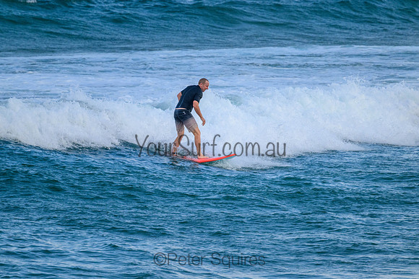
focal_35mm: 800
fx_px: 9313
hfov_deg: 2.6
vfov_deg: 1.7
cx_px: 210
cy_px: 140
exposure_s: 1/2000
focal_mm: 800
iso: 2000
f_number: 11
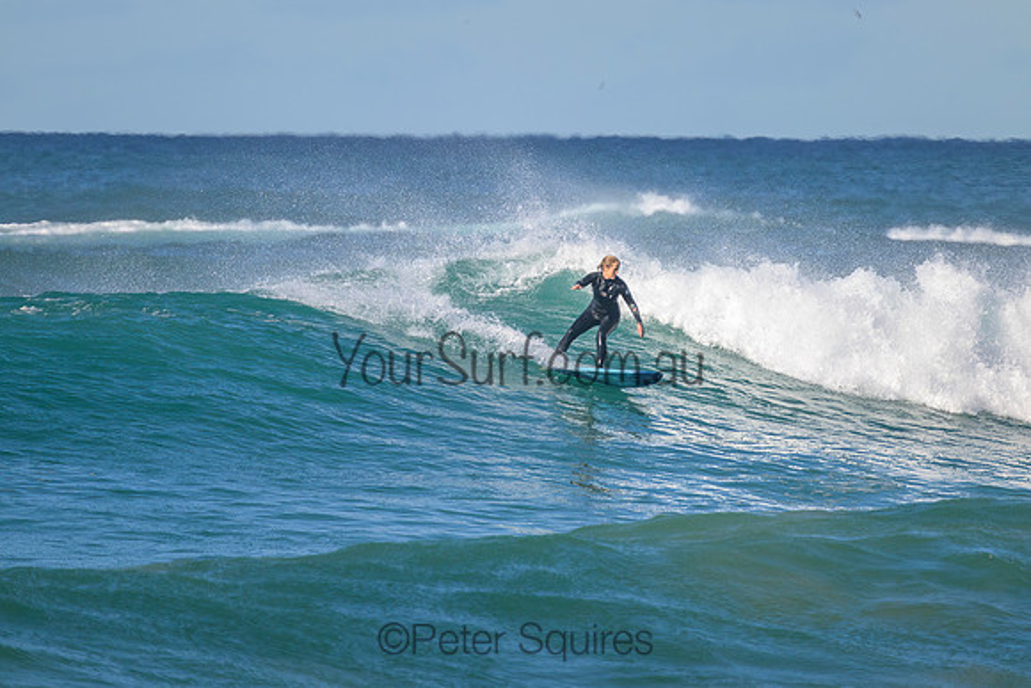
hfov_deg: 2.5
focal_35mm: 833
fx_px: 23869
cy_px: 344
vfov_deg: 1.7
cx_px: 516
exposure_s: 1/2000
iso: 1100
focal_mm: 800
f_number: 11
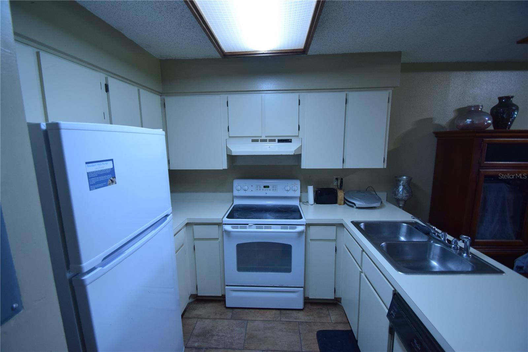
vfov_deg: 77.3
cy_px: 176
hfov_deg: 100.4
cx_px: 264
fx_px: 220
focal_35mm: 15
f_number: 4
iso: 800
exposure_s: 1/60
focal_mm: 10
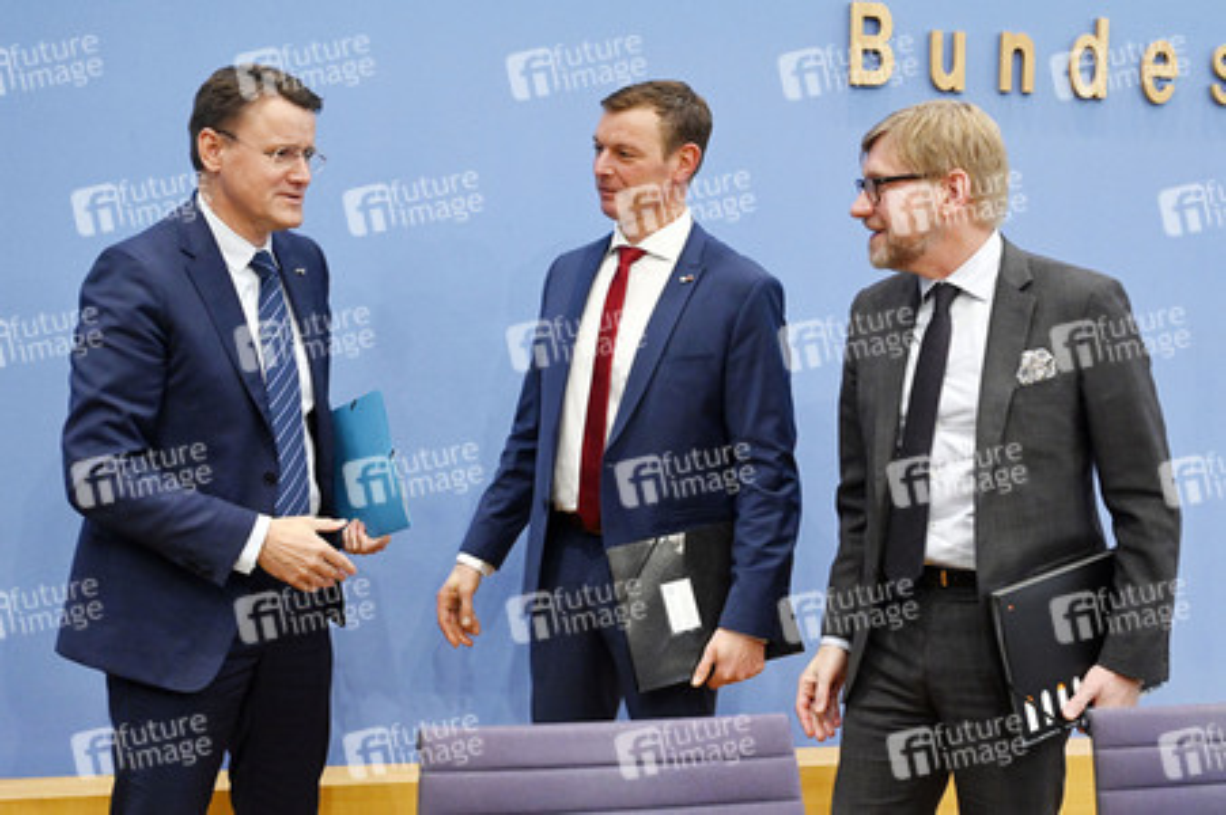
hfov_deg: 46.4
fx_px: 1429
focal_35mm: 42
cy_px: 408
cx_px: 613
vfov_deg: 31.8
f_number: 4
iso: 6400
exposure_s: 1/1600
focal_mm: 42
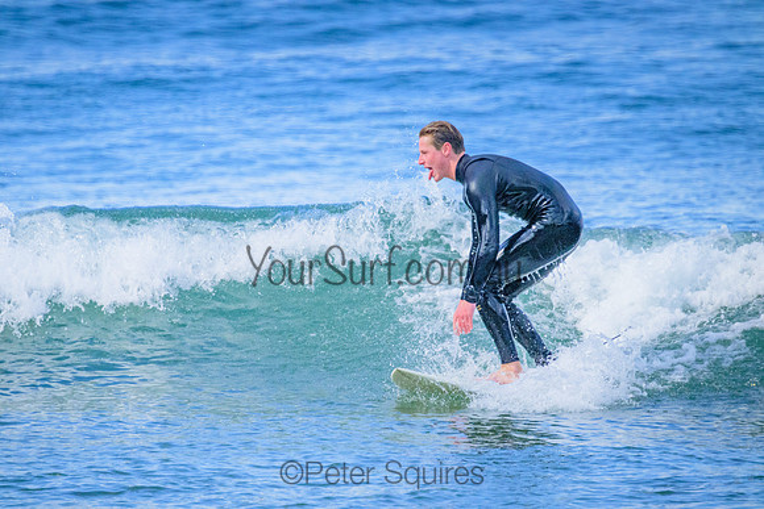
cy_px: 254
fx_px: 16981
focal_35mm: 800
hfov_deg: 2.6
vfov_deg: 1.7
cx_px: 382
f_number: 11
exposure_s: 1/1600
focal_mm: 800
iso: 6400
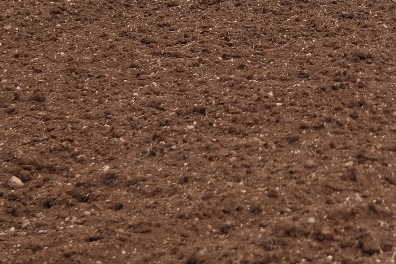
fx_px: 1650
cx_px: 446
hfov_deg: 13.4
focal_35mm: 150
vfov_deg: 8.8
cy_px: -218
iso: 160
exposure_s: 1/4000
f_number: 1.8
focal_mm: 23
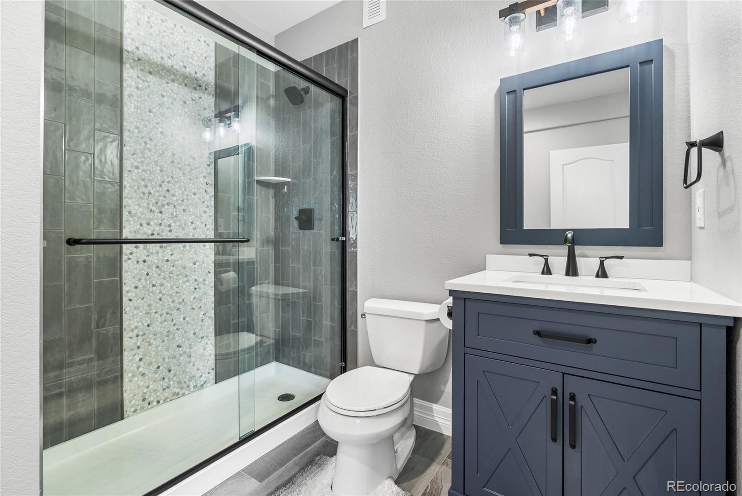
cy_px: 248
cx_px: 371
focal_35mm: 16
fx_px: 330
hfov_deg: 96.7
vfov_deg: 73.8
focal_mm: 16
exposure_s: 1/50
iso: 200
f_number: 8
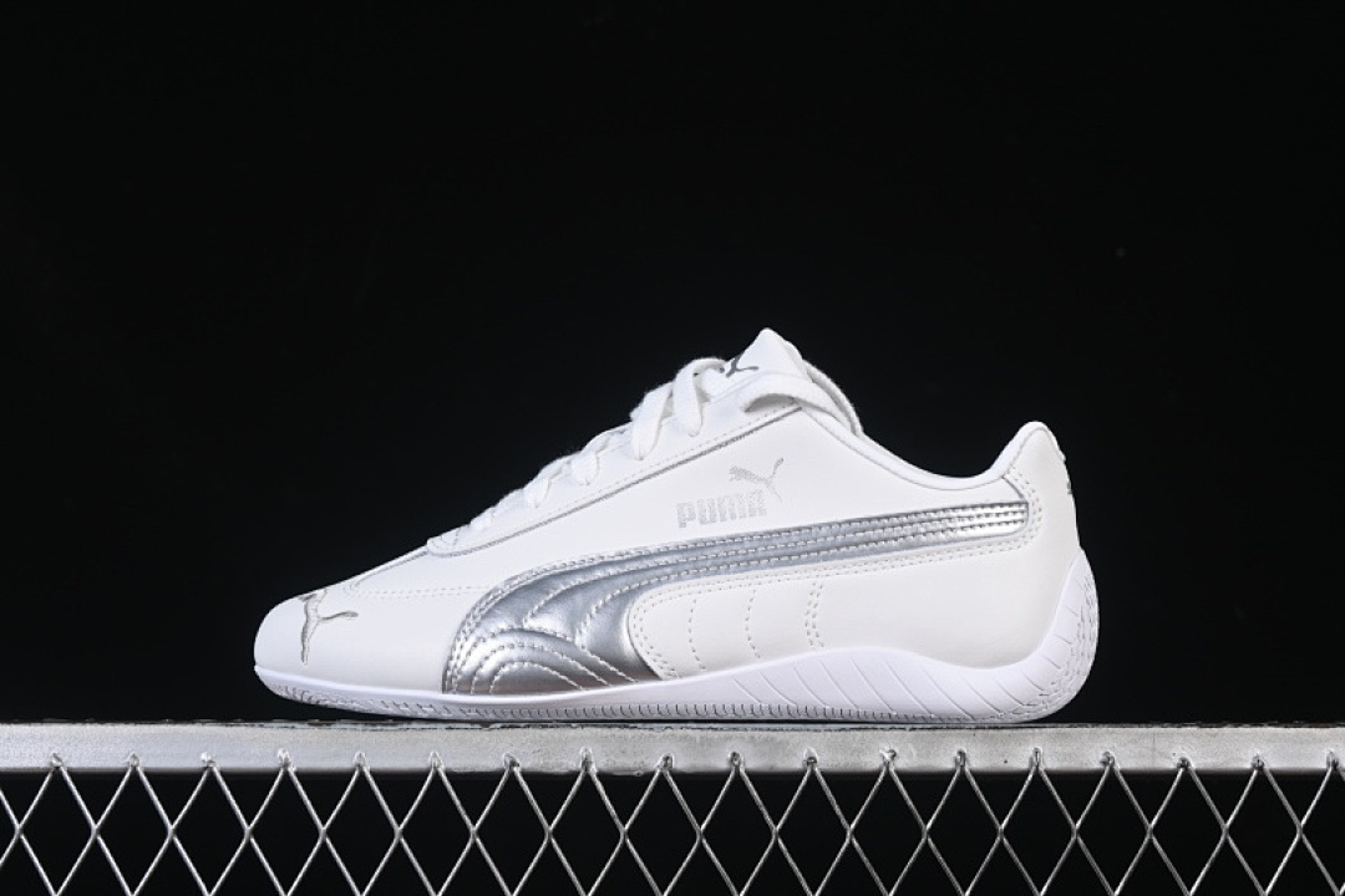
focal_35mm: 75
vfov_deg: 18.2
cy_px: 448
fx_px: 2802
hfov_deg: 27.0
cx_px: 672
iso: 160
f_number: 8
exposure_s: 1/80
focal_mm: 50
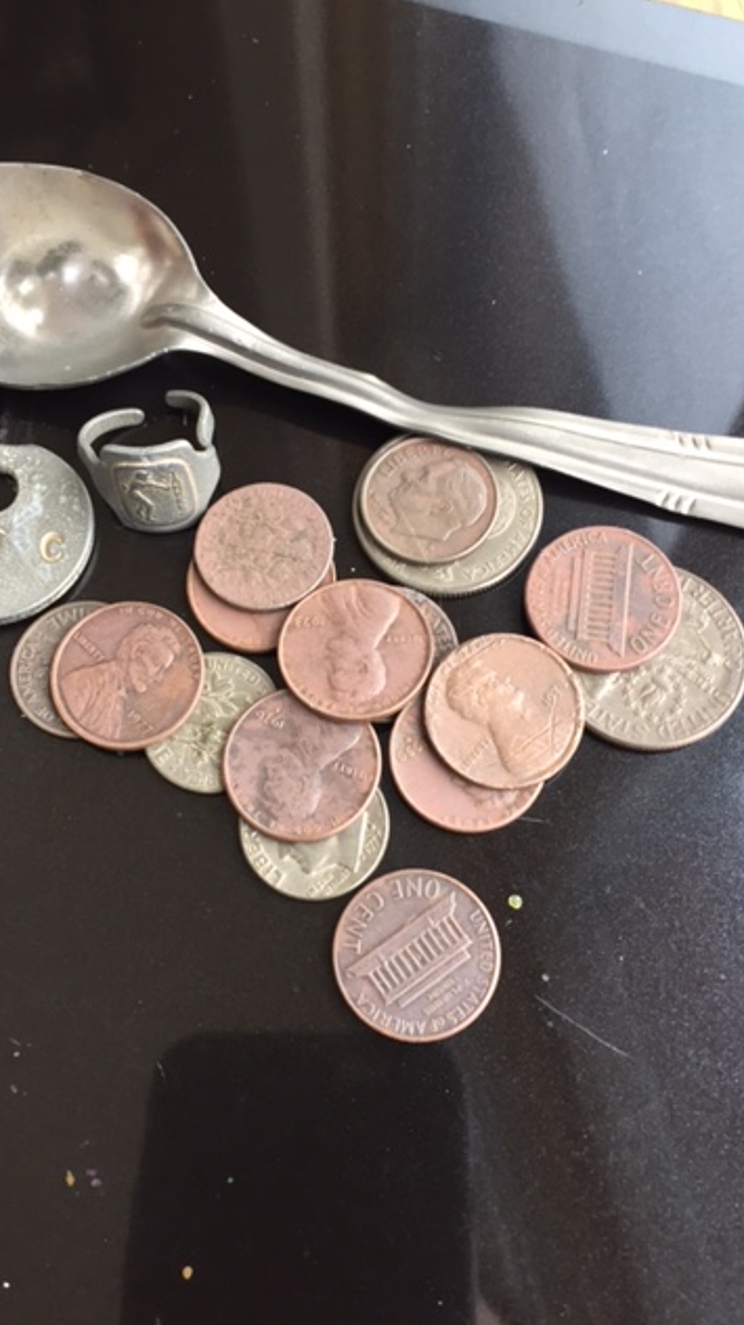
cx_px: 335
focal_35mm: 32
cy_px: 665
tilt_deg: -72.3
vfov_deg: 61.0
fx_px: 1123
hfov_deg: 36.6
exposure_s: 1/30
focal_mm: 4.15
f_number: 2.2
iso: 80
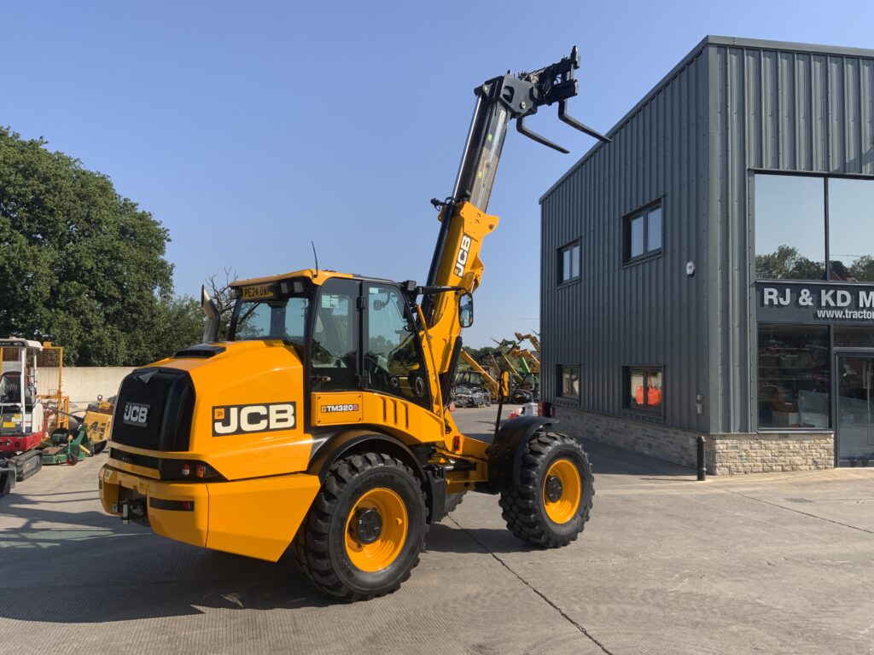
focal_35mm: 29
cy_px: 328
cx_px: 437
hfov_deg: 61.7
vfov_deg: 48.2
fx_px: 732
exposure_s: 1/1730
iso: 16
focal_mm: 3
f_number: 1.8
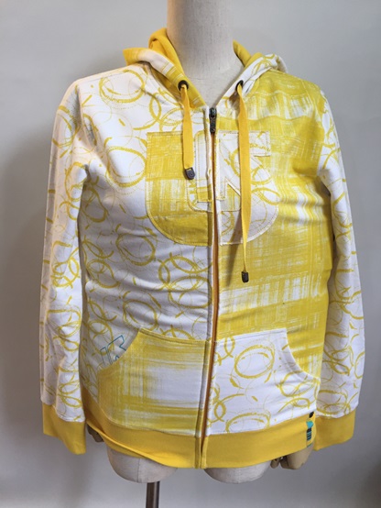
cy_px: 254
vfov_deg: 61.6
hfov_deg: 48.3
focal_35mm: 29
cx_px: 190
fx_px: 425
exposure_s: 1/30
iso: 40
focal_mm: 4.15
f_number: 2.2
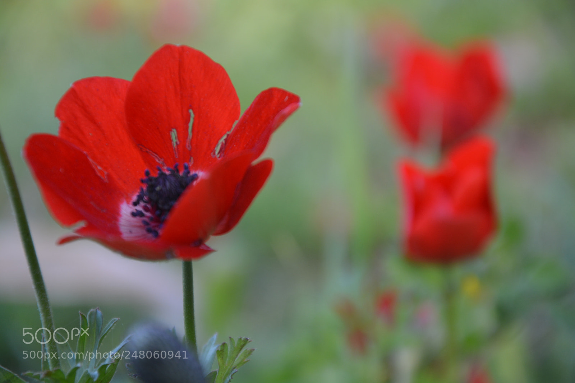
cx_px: 288
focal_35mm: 158
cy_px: 192
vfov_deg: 8.7
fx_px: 2515
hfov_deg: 13.0
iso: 280
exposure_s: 1/125
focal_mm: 105
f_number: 5.6
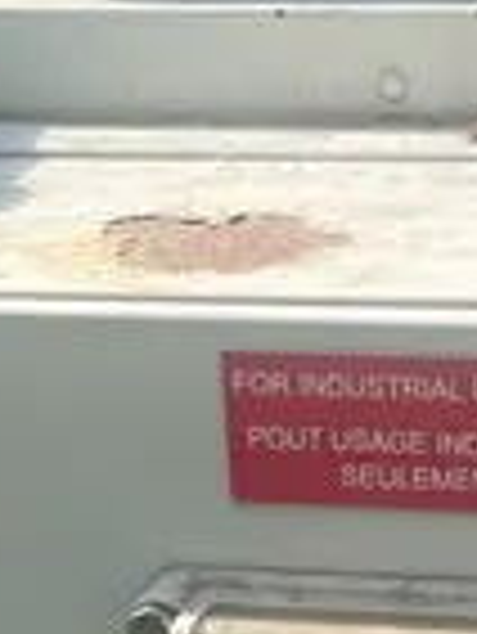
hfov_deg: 10.9
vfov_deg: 13.2
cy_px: 1135
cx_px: 446
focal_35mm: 135
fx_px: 2477
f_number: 1.6
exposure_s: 1/1339
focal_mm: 5.1
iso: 50
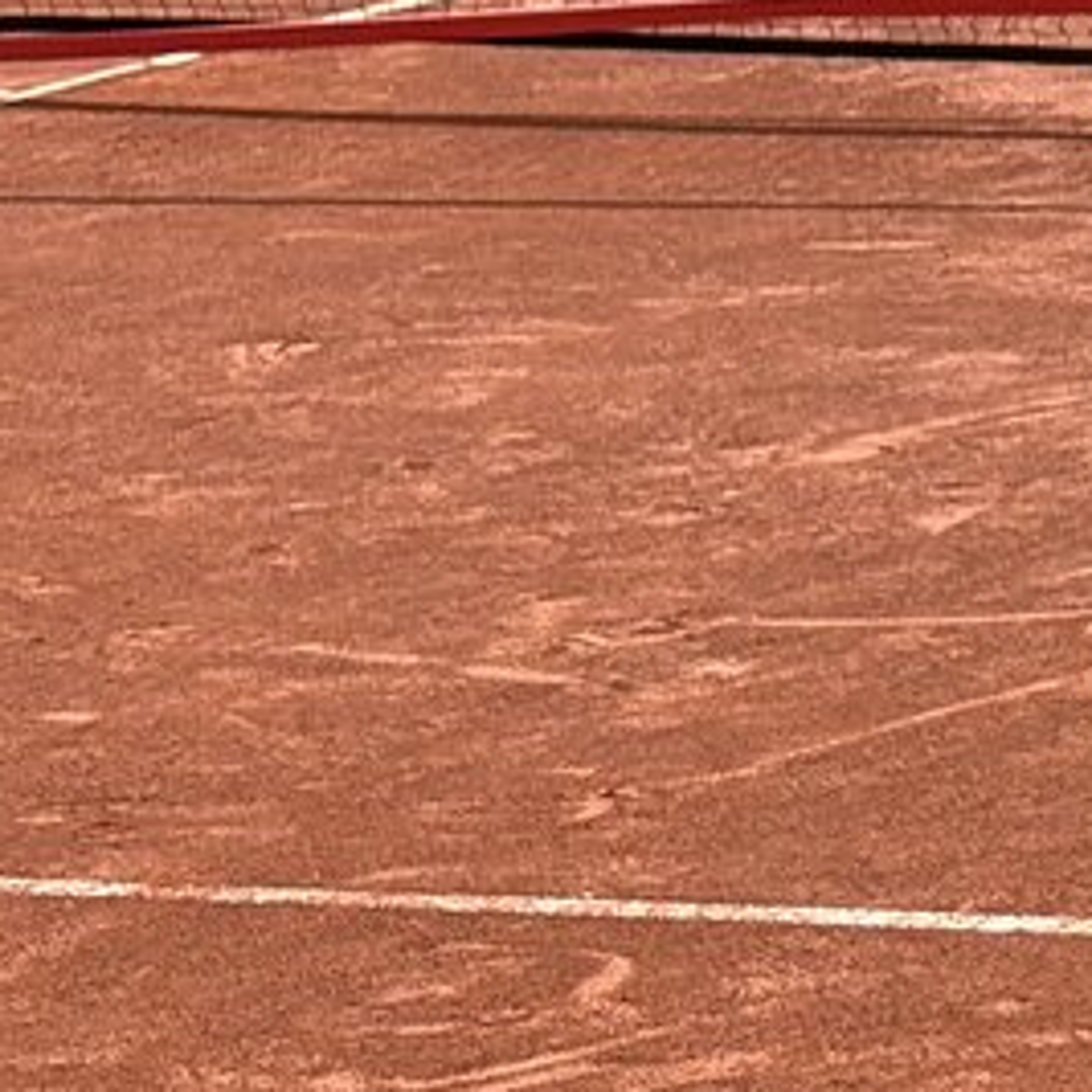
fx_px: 8601
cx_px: 2499
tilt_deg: -8.4
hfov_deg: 6.9
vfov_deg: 7.3
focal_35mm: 241
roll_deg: +2.0
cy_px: 229
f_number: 1.6
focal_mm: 5.96
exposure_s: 1/2212
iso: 32
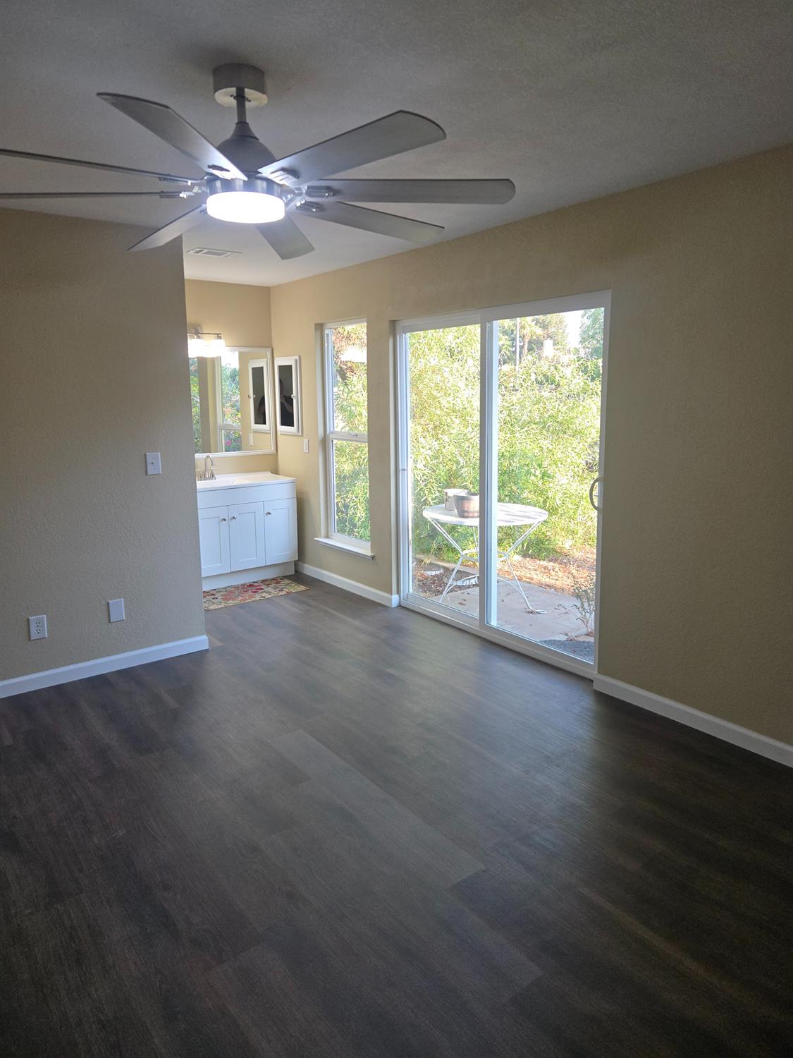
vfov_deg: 73.9
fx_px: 703
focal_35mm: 23
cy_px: 529
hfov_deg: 58.9
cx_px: 396
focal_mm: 5.4
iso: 64
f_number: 1.8
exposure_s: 1/120
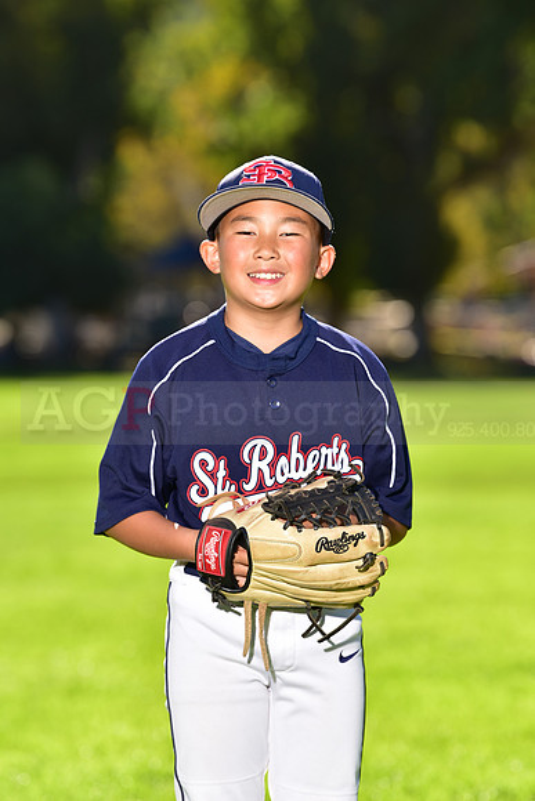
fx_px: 4455
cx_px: 268
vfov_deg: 10.3
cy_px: 400
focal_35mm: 200
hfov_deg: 6.9
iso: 80
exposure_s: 1/250
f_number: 5
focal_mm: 200
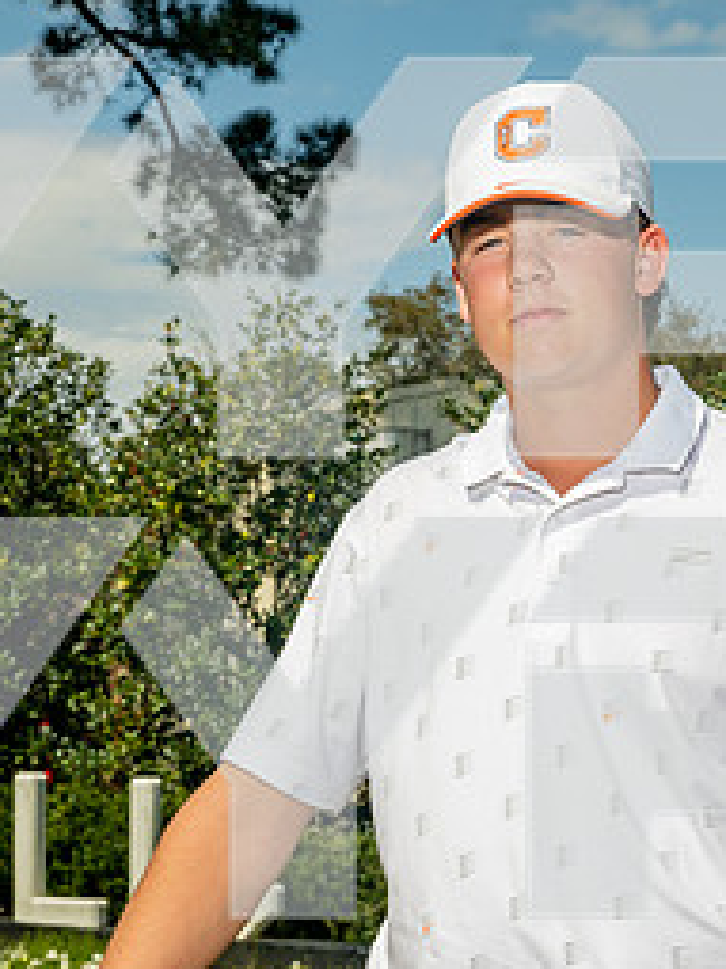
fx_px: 2575
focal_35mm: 92
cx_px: 452
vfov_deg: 21.2
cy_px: 720
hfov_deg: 16.0
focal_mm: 42
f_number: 8
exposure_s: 1/250
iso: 100
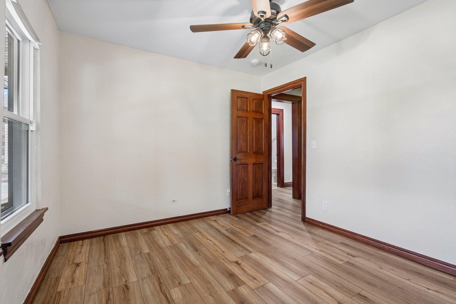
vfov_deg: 73.7
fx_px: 203
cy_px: 152
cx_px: 228
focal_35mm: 16
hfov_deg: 96.7
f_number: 8
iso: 200
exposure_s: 1/8
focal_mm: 16
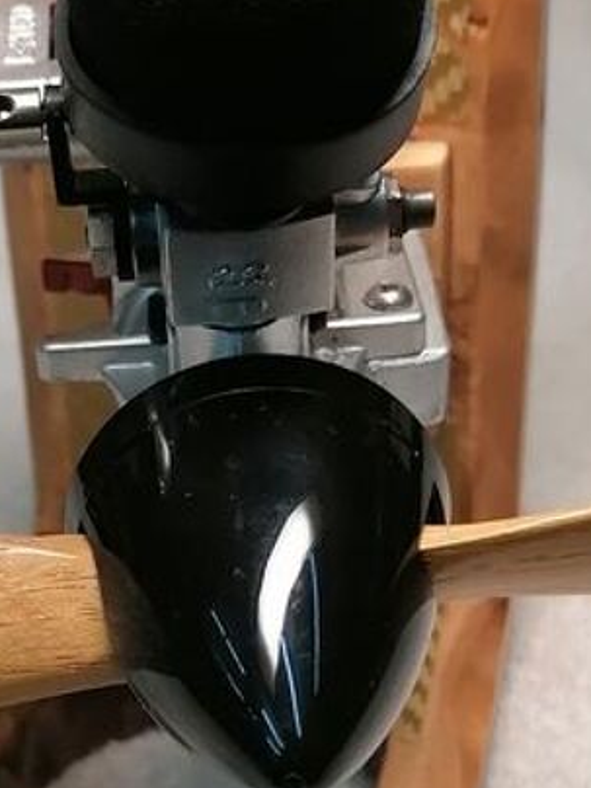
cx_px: 220
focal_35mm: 89
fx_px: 2026
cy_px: 670
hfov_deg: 16.6
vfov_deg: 21.6
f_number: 1.8
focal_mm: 4.75
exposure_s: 1/50
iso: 100
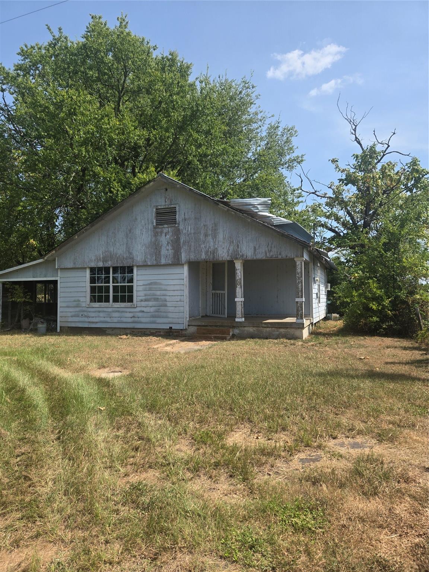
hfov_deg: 58.9
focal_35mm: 23
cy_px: 286
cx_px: 214
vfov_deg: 73.9
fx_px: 380
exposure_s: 1/2921
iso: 50
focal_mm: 5.4
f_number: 1.8
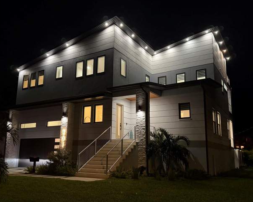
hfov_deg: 57.2
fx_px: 232
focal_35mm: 31
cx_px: 121
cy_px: 110
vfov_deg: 47.1
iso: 1000
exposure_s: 1/40
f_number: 1.78
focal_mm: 6.76
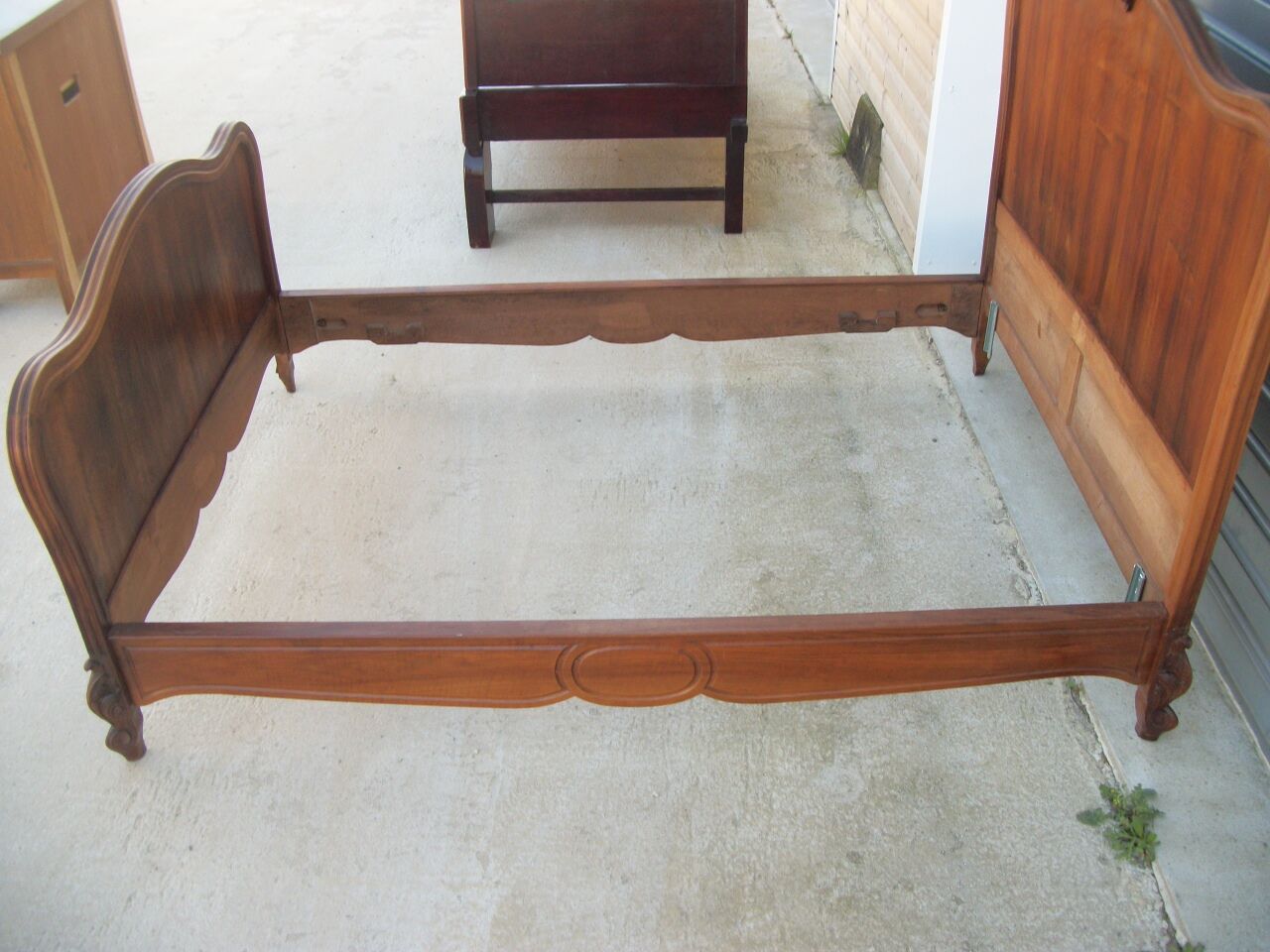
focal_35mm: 32
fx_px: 1174
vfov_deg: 44.2
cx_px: 635
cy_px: 476
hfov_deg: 56.8
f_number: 2.9
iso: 80
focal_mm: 5.7
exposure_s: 1/125
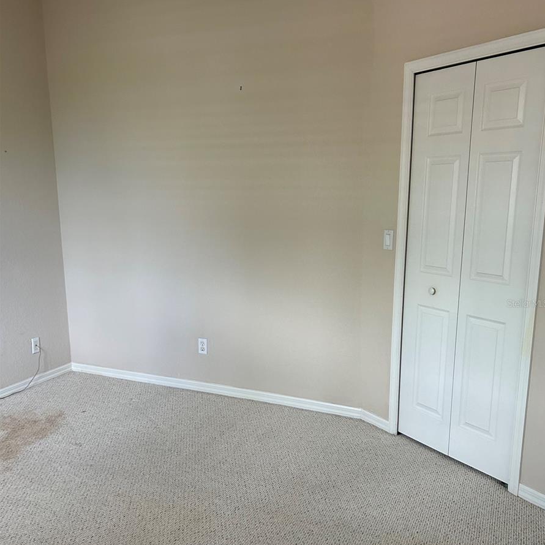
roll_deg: +0.5
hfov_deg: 52.5
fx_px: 552
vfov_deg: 52.4
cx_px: 275
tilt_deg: -10.6
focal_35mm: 31
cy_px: 303
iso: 125
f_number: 1.5
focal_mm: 5.7
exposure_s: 1/121
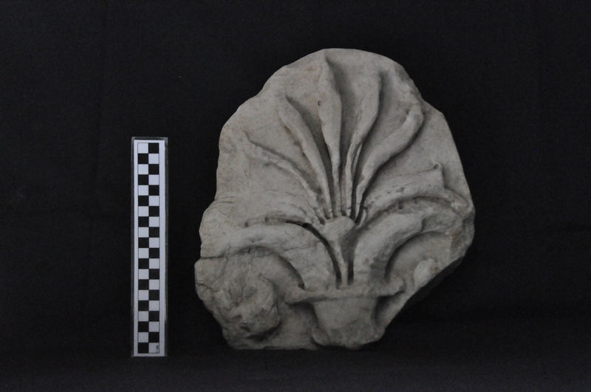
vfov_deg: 18.9
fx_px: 1180
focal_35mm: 72
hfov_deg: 28.1
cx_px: 296
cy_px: 196
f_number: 8
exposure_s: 1/200
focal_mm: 48
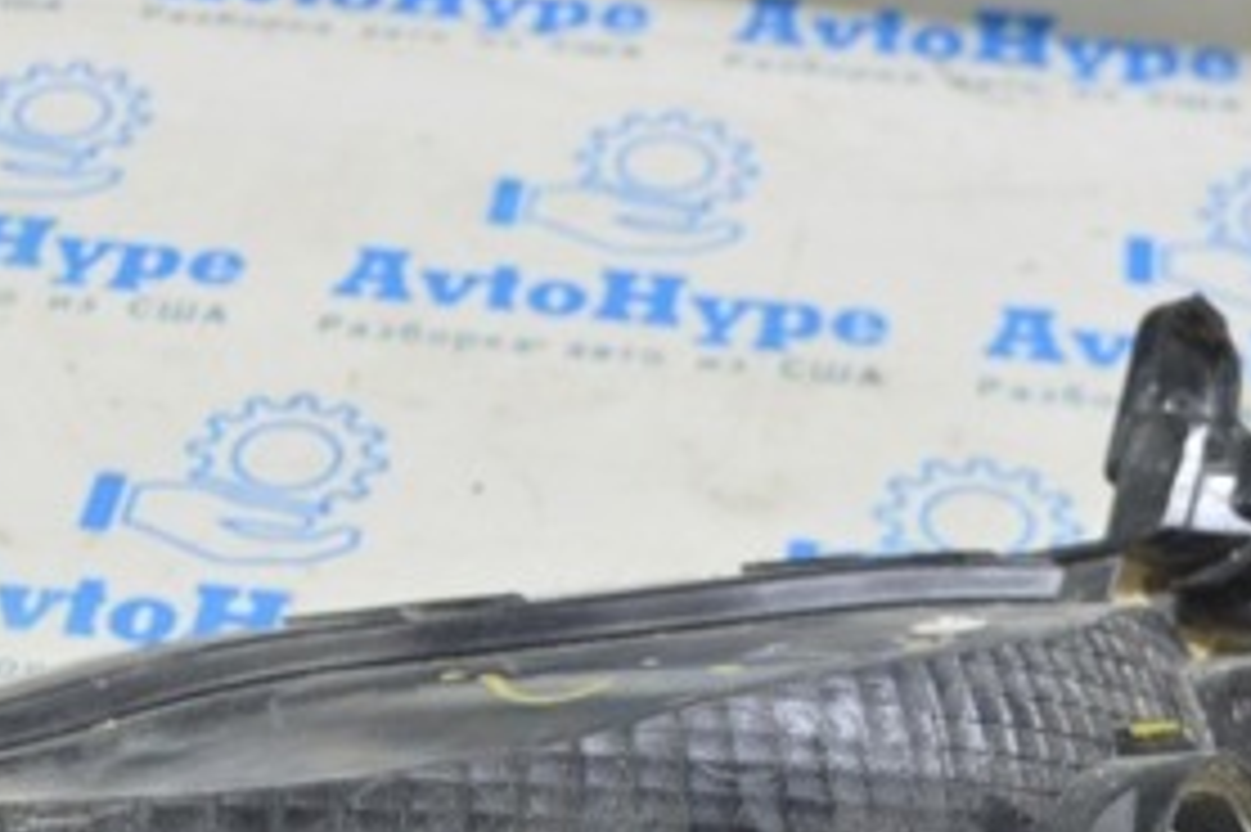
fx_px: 3478
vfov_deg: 13.5
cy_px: 803
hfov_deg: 20.3
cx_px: 414
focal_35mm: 100
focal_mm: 29
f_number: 5.6
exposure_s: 1/20
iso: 400
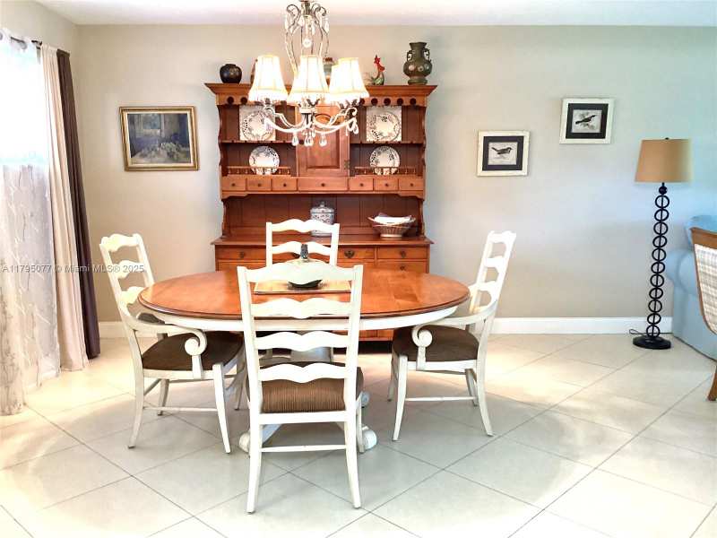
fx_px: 642
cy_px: 269
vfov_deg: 45.4
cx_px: 358
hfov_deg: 58.4
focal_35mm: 31
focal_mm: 3.3
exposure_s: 1/60
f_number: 2.4
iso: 400
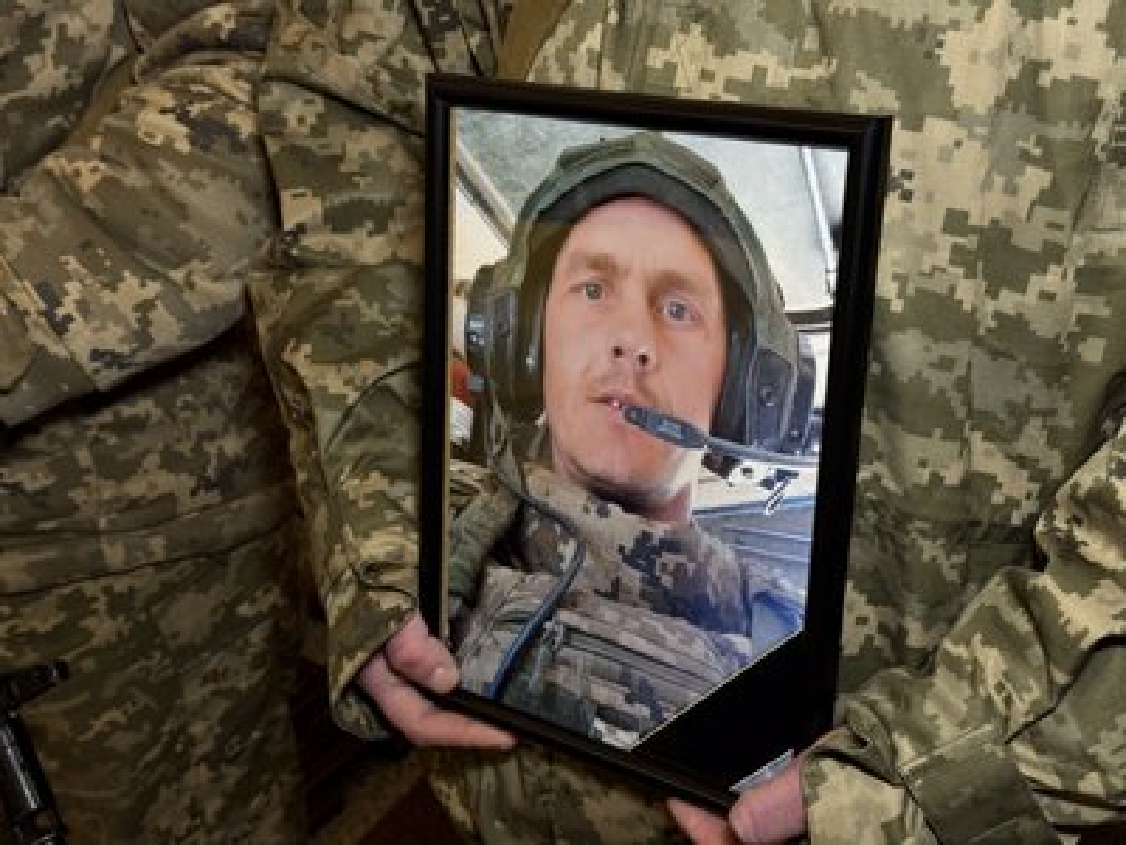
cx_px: 563
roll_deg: +2.7
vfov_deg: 30.3
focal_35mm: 48
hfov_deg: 39.7
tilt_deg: -23.7
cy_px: 422
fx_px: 1561
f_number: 1.78
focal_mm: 6.76
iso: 160
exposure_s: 1/50
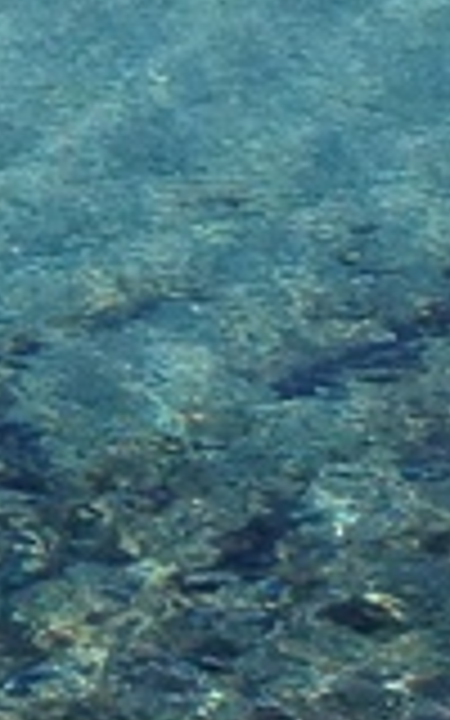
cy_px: -963
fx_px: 5455
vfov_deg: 7.1
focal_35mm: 278
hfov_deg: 4.5
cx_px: -855
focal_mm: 4.28
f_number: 2.4
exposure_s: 1/1672
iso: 64
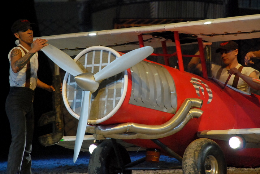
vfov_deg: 6.8
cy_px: 87
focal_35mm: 202
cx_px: 130
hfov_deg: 10.1
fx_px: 1465
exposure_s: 1/125
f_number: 5.6
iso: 1600
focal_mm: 135
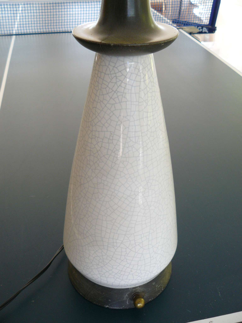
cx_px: 121
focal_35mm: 36
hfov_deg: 39.7
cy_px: 162
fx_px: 336
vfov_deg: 51.4
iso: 125
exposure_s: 1/30
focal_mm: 6
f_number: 2.8
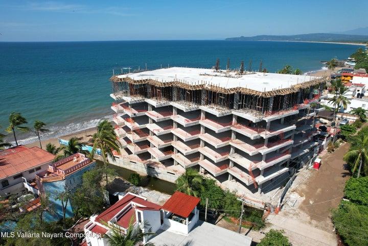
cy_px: 123
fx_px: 225
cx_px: 184
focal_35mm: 22
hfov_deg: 78.6
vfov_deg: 57.2
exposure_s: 1/2000
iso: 100
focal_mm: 8.38
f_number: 2.8
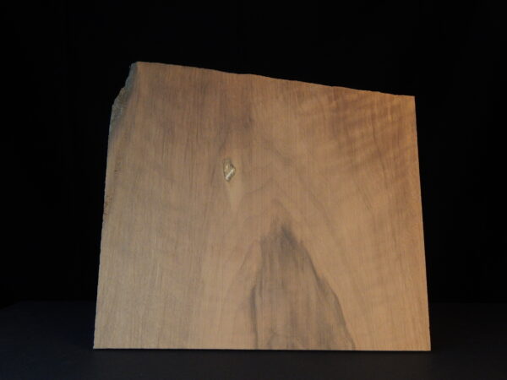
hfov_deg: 39.7
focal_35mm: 48
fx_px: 703
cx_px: 254
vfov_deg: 30.3
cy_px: 190
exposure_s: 1/250
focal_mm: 8.6
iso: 400
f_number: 3.7
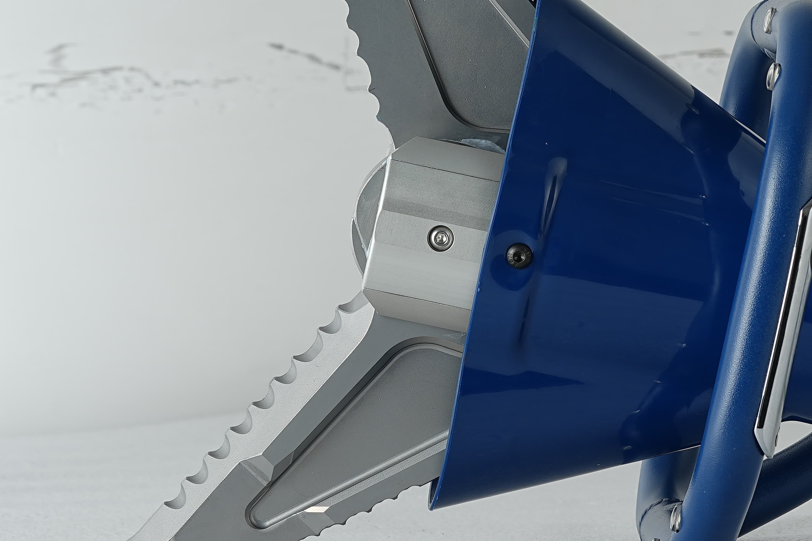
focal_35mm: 212
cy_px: 111
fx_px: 4781
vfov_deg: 6.5
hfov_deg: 9.6
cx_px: 848
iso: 50
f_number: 9
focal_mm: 90
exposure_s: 1/125
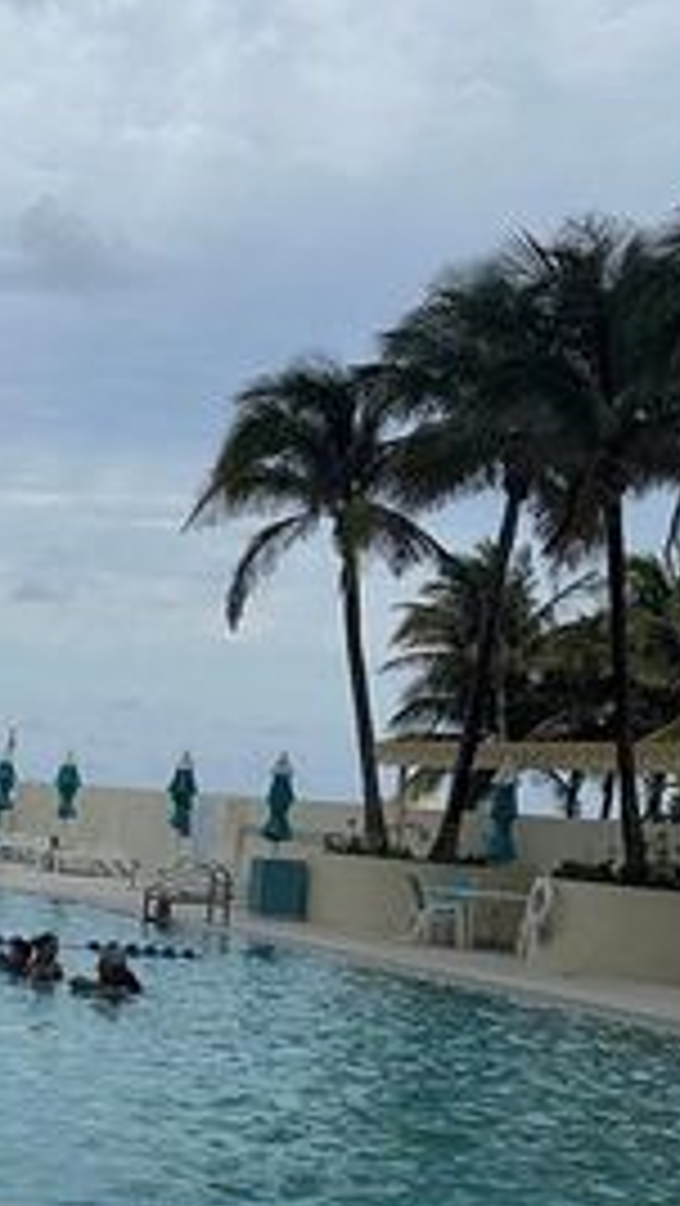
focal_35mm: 65
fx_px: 2081
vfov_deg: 32.1
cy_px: 812
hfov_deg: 17.9
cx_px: -77
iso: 80
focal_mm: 6.86
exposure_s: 1/4016
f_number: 1.78
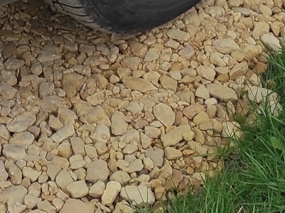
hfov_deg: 12.7
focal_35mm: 156
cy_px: -390
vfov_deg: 8.3
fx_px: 1283
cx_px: 106
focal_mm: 5.43
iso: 100
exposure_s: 1/2541
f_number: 1.89
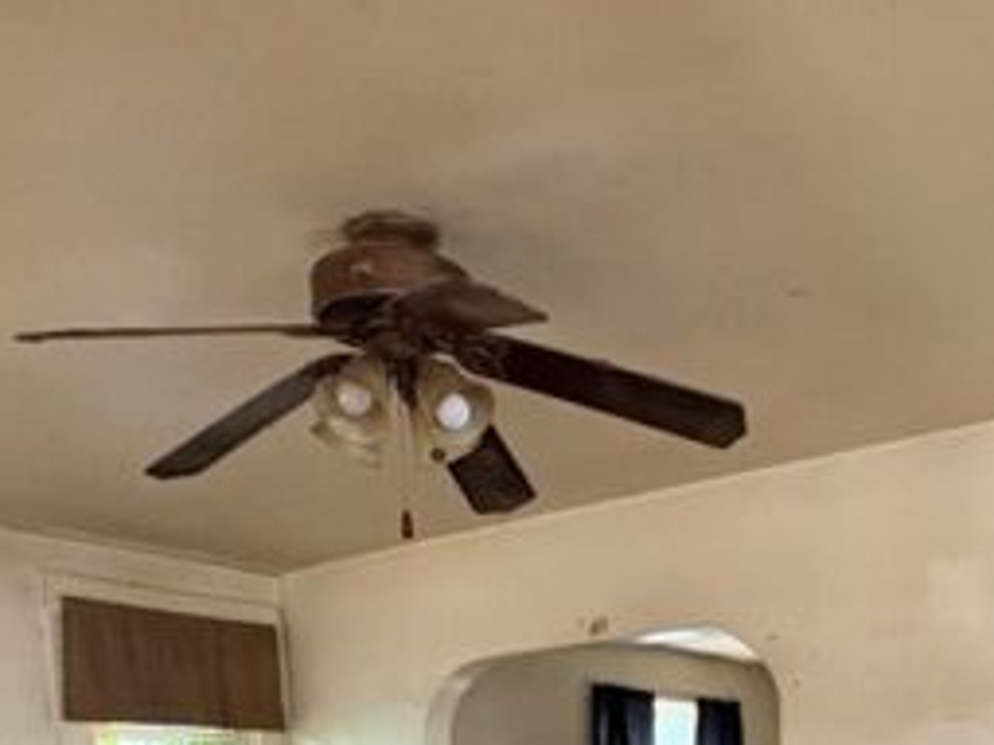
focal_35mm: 44
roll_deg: +1.9
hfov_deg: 42.3
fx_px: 1263
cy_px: 999
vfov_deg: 27.0
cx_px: 678
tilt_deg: -6.7
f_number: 2.2
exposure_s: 1/60
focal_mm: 2.22
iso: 640
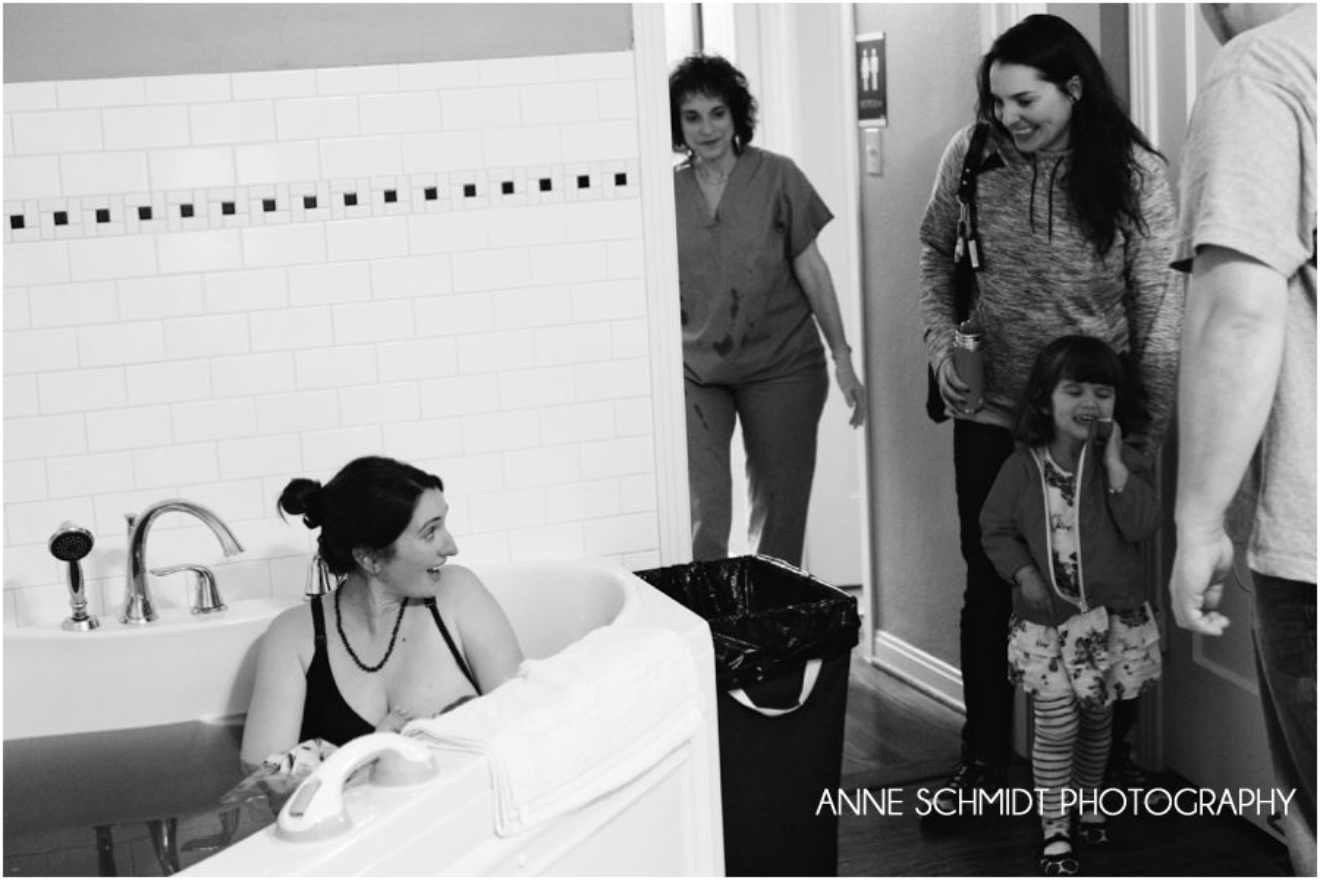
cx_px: 660
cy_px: 440
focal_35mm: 50
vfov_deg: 27.0
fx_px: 1833
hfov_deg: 39.6
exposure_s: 1/160
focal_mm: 50
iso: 2500
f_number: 4
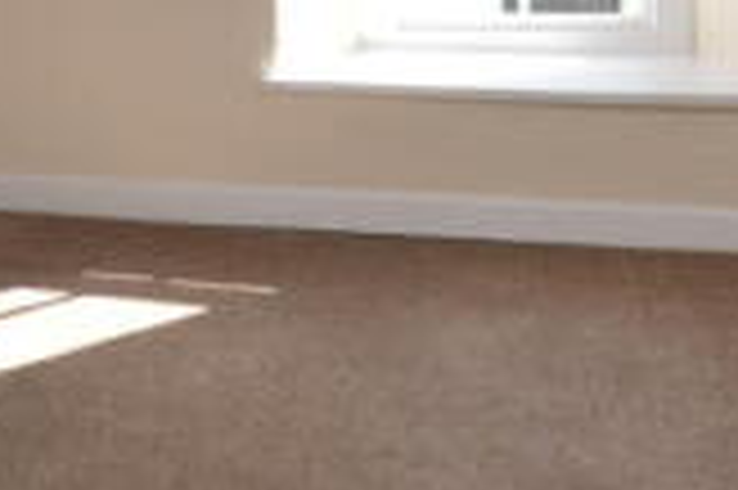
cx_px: 297
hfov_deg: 33.3
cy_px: -67
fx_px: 1229
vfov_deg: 21.3
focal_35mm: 60
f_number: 9
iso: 800
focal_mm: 10
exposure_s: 1/200
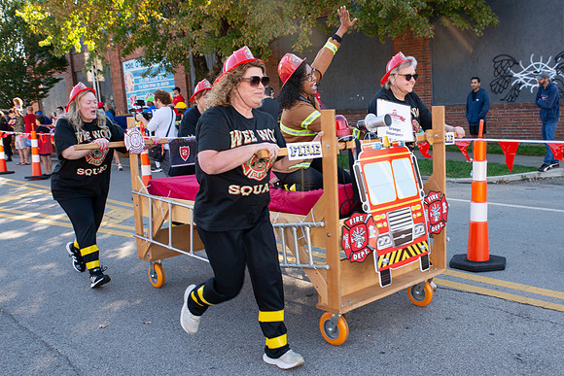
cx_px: 339
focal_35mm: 40
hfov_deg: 48.1
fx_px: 627
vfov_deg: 33.4
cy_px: 200
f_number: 8
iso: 640
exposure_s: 1/200
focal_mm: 32
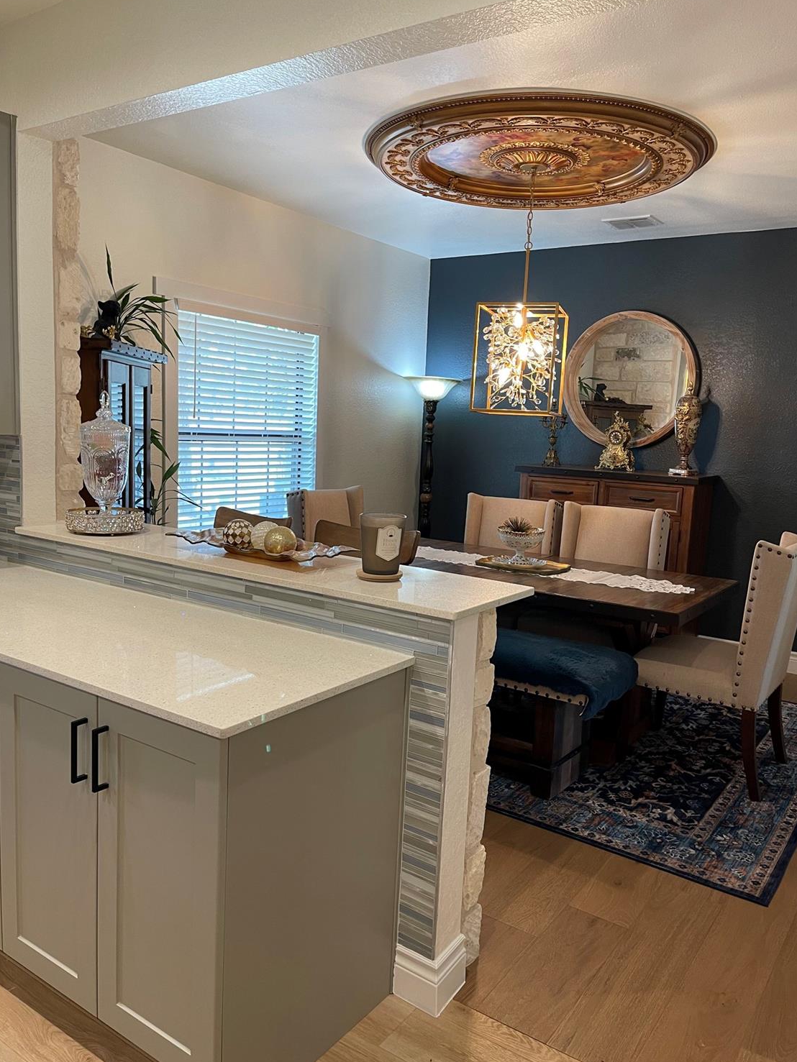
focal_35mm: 26
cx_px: 398
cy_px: 531
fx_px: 798
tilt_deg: -6.6
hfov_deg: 53.1
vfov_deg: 67.3
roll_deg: -3.4
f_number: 1.6
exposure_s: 1/60
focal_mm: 5.1
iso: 100
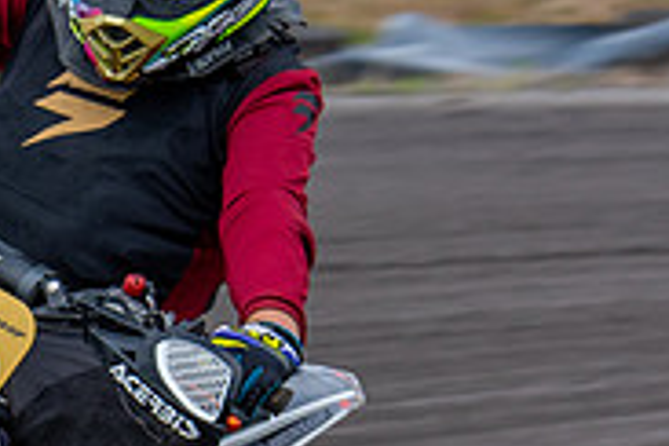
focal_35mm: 507
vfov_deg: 2.7
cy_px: 688
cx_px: -197
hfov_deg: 4.1
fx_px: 9421
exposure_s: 1/320
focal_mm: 100
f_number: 8
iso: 200
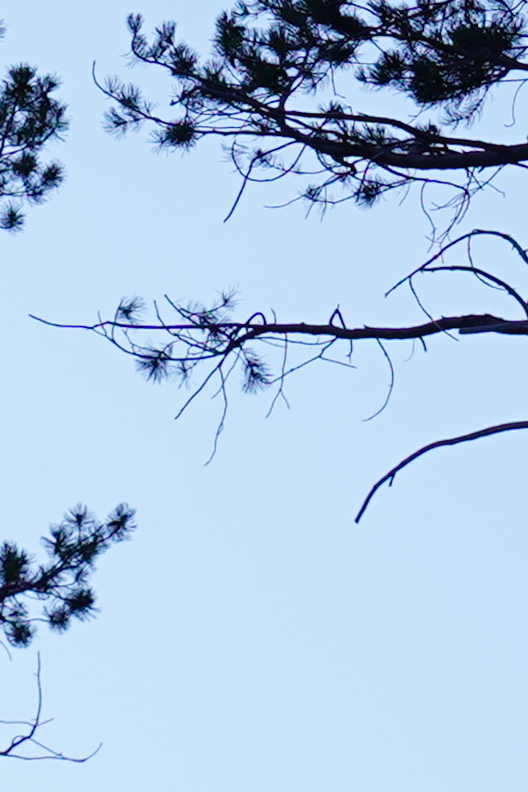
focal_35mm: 737
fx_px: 16213
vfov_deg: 2.8
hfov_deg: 1.9
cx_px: -873
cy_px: -571
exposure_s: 1/160
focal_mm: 105
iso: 100
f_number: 5.6
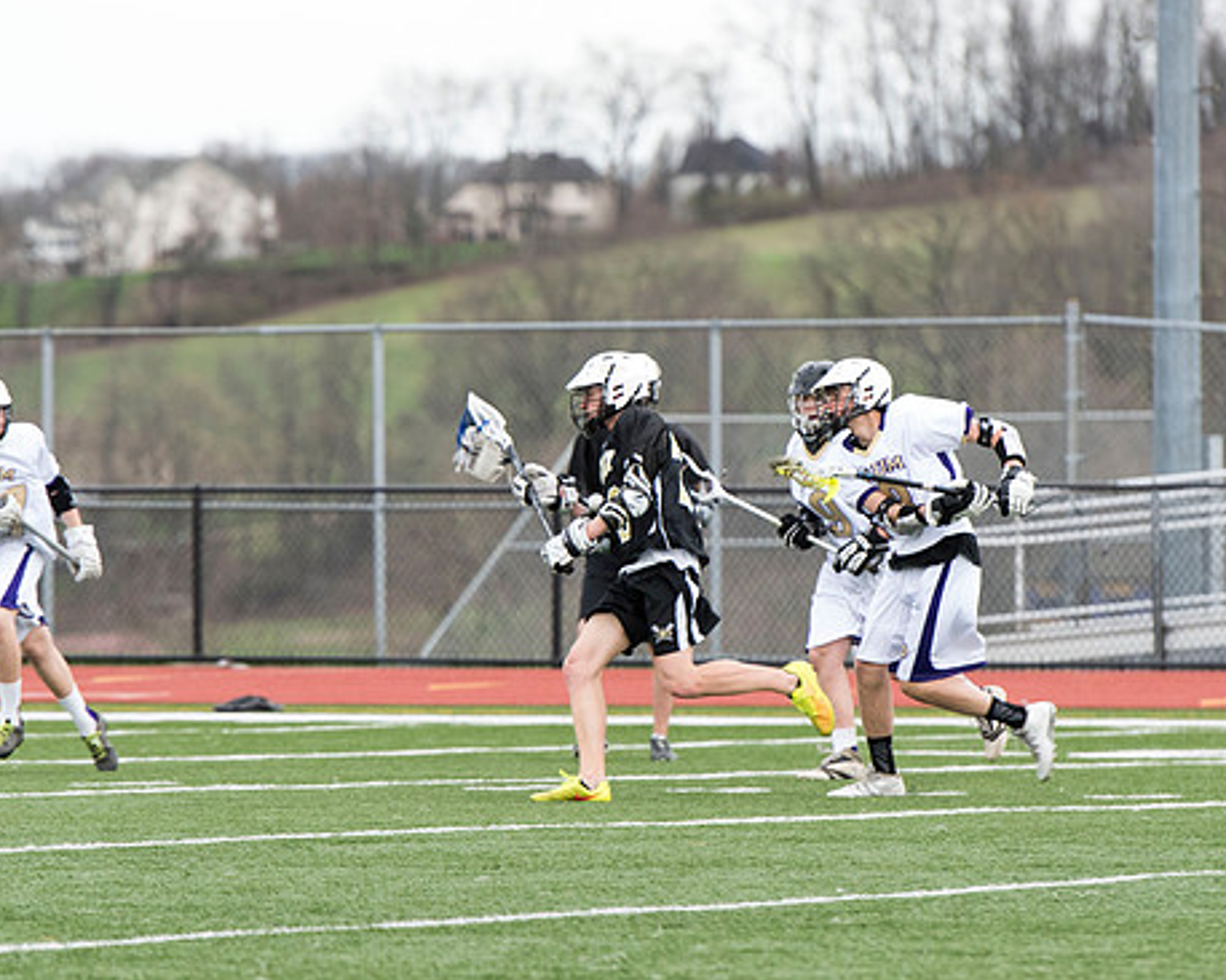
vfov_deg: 4.8
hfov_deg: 6.0
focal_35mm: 323
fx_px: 11715
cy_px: 481
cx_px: 512
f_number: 4
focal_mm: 185
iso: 1000
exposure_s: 1/320
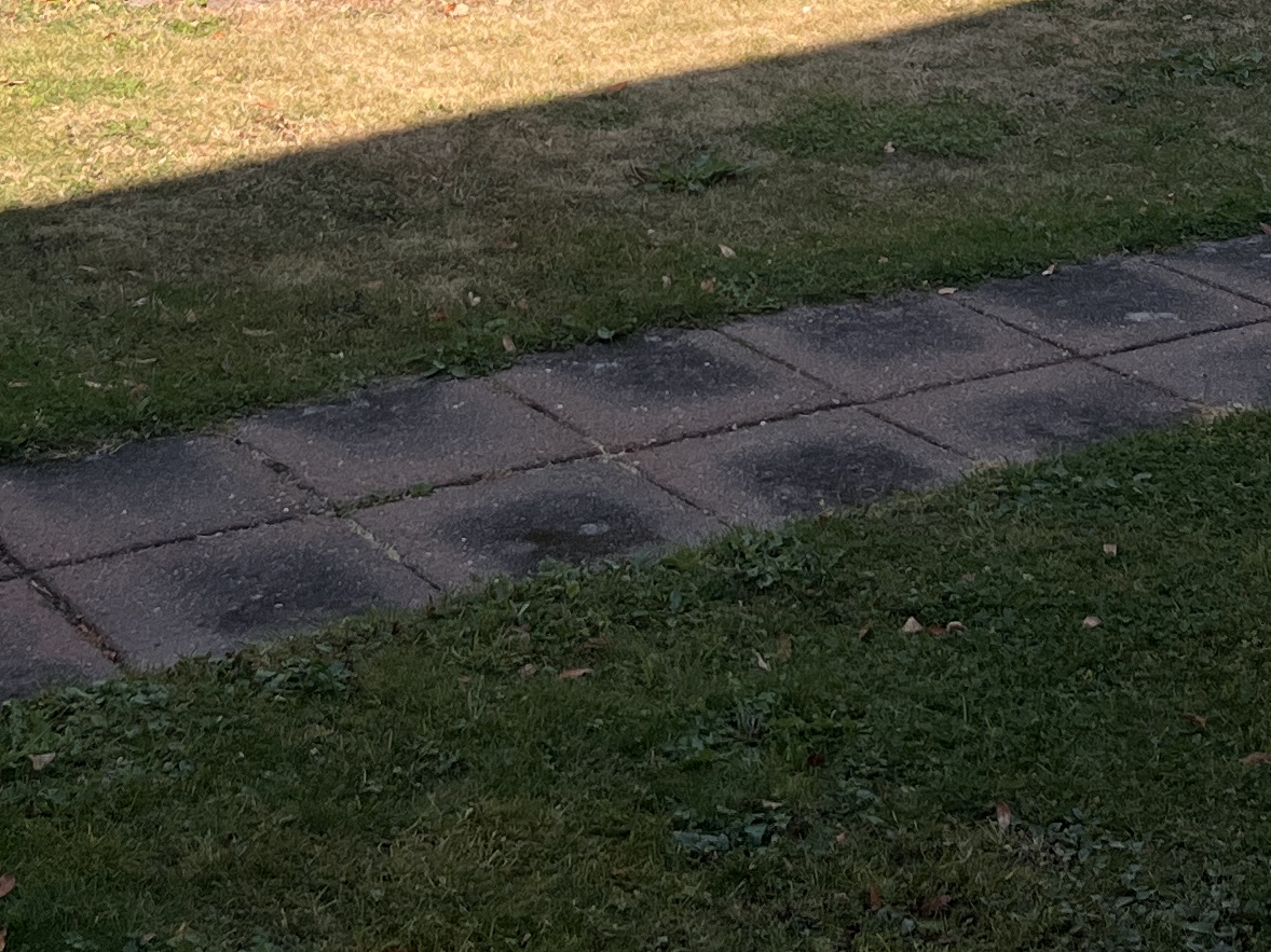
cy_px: -222
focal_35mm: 89
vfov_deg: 15.9
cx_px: 614
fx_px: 3267
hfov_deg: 22.0
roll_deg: +0.8
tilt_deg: -7.5
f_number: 1.6
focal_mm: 5.1
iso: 50
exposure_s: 1/2101
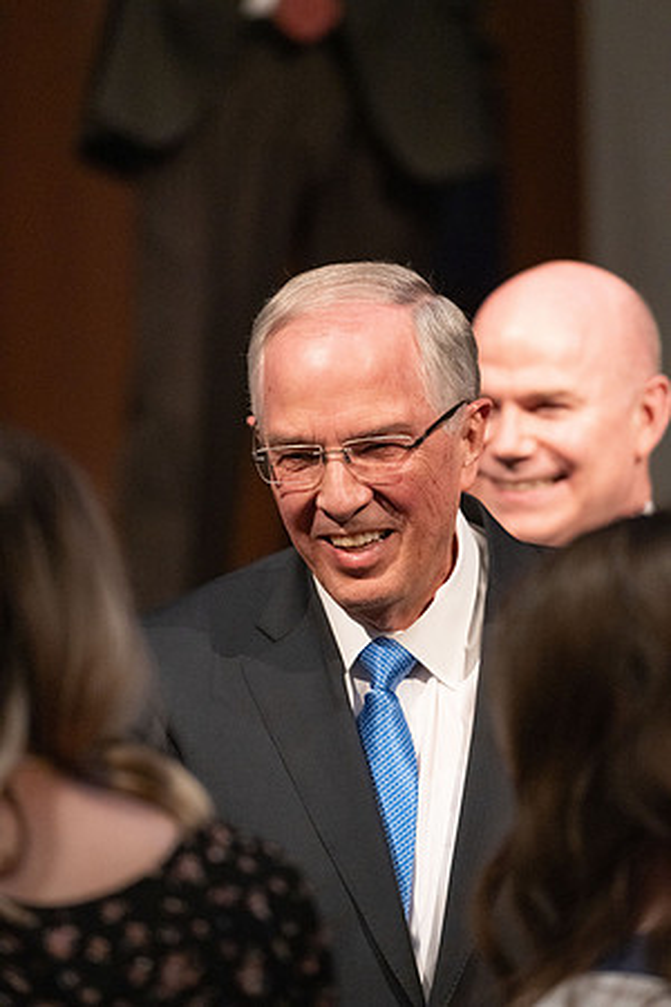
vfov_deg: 10.3
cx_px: 336
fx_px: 5591
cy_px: 504
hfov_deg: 6.9
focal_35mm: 200
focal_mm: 200
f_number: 3.5
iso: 6400
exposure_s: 1/250
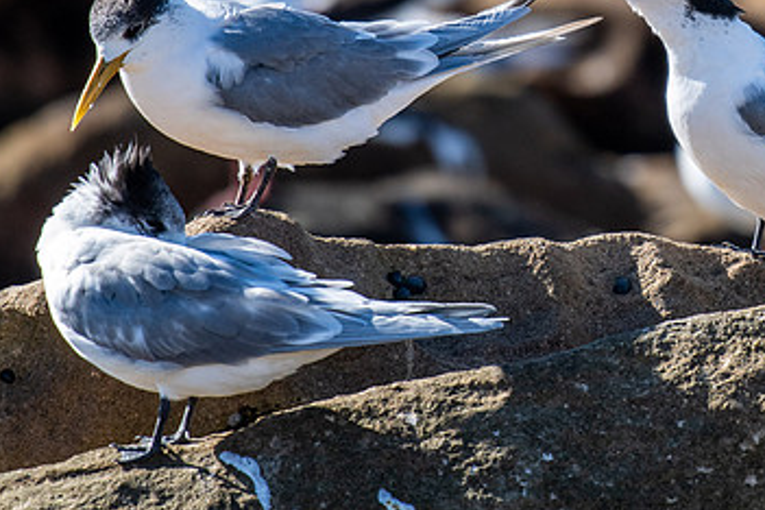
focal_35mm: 1087
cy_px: 1
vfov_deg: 1.3
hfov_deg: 1.9
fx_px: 23097
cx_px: 741
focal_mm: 400
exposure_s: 1/1250
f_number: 5.6
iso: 360
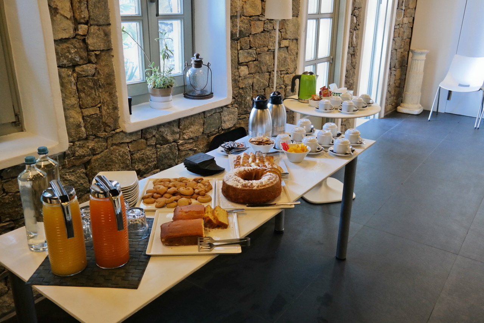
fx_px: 403
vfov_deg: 43.6
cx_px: 242
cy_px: 162
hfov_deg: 61.9
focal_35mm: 30
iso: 800
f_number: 3.5
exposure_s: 1/40
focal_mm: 20
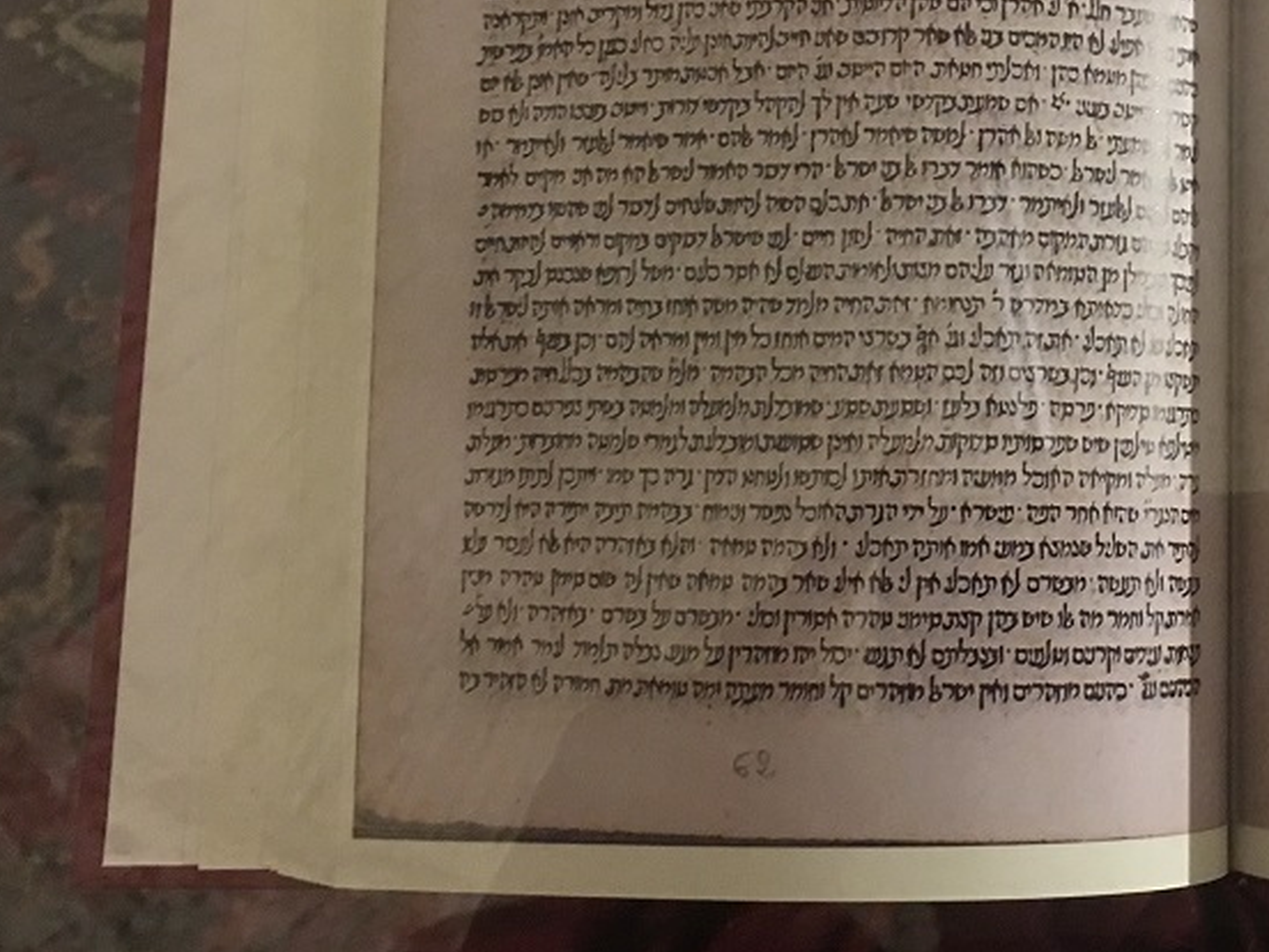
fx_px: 2310
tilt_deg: -64.3
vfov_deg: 22.9
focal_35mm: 63
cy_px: 168
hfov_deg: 29.5
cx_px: 1143
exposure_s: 1/10
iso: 100
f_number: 2.2
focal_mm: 4.15
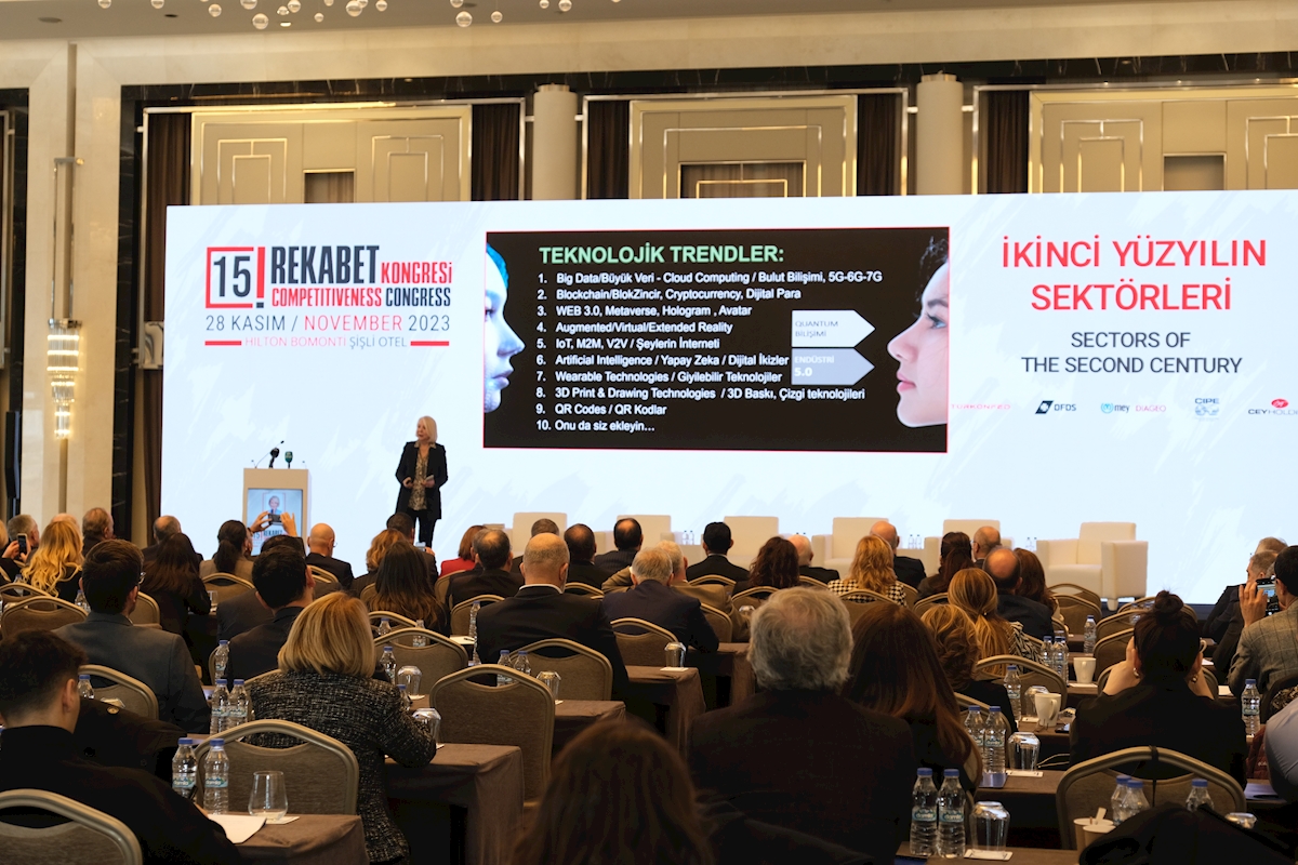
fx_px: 2019
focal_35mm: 56
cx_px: 649
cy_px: 432
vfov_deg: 24.2
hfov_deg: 35.6
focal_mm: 37.6
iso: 800
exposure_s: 1/125
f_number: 3.6
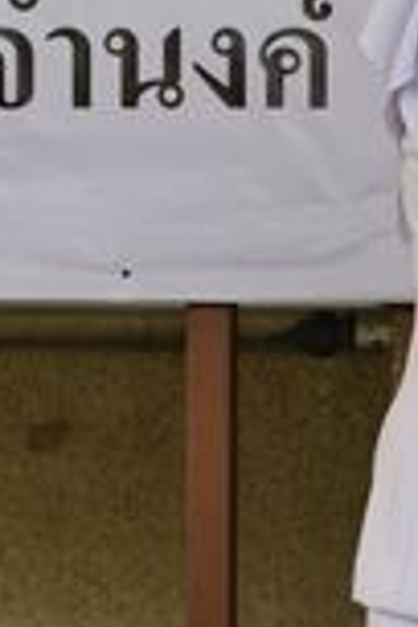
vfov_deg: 7.9
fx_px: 4545
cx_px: 805
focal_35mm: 261
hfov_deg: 5.2
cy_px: 451
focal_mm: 50
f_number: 4
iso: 400
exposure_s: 1/60
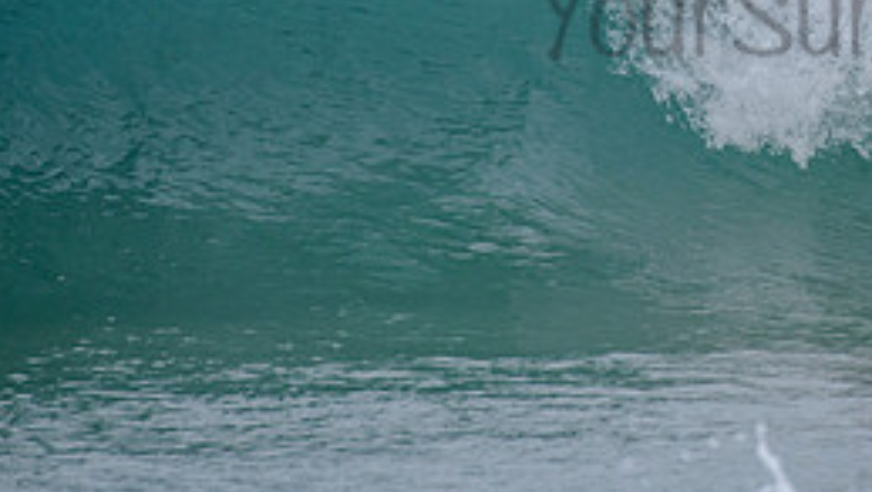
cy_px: -22
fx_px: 27113
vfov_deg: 1.0
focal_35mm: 1172
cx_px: 882
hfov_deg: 1.8
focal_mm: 500
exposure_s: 1/2000
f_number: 5.6
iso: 320
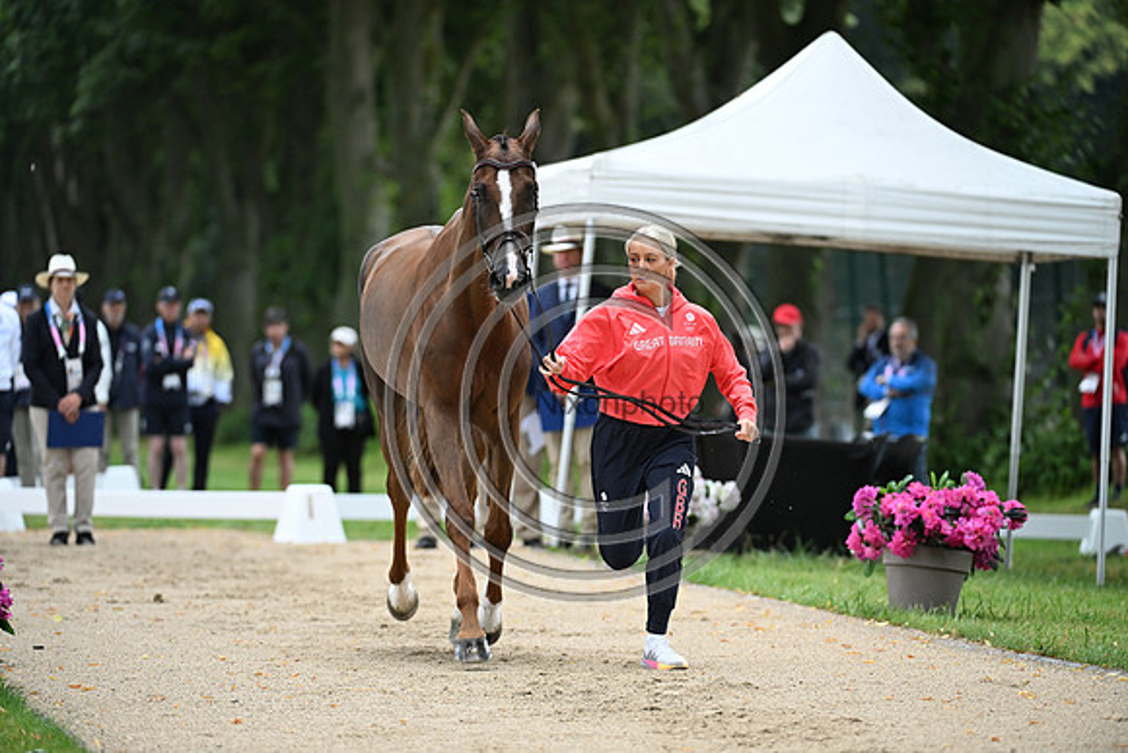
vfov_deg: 5.1
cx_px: 564
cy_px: 376
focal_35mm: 270
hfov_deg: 7.6
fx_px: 8462
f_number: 4.5
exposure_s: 1/800
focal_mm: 270
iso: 2800
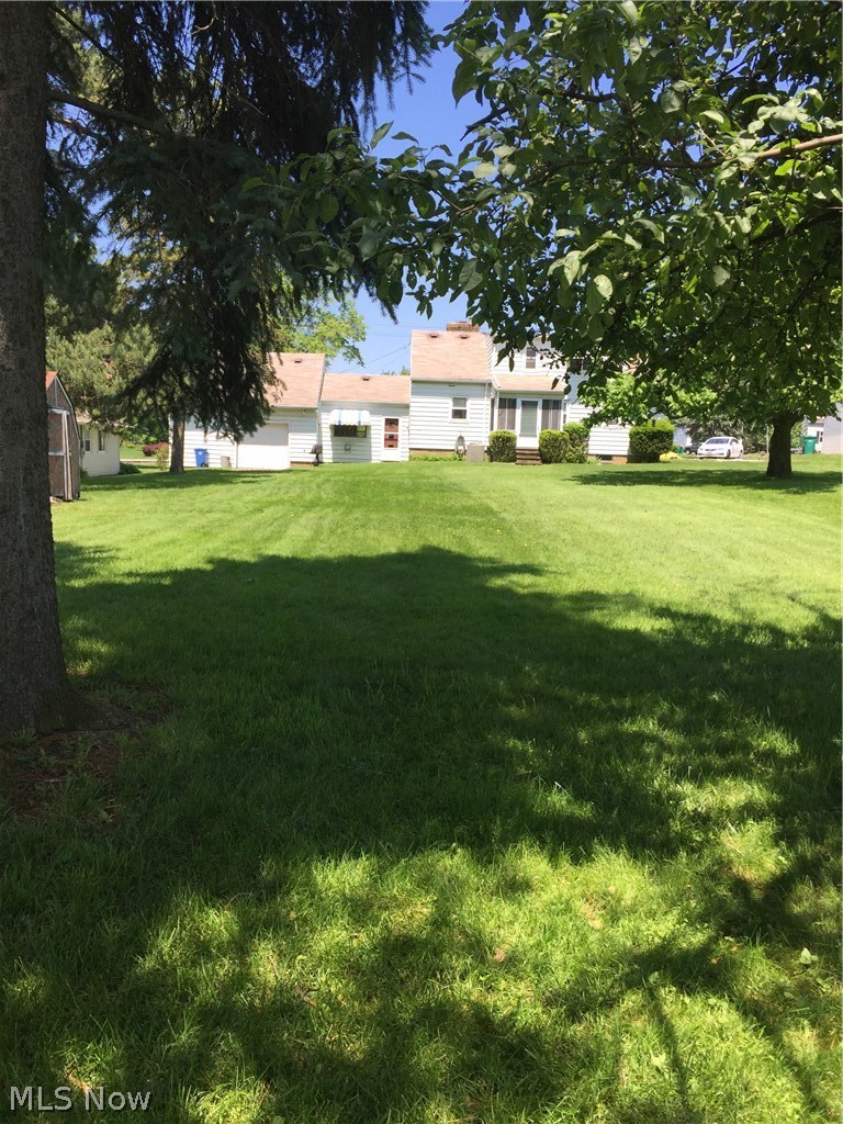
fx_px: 942
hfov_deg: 48.2
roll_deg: -2.4
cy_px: 562
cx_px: 422
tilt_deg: -6.9
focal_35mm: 29
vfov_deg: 61.7
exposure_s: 1/824
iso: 32
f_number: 2.2
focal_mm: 4.15
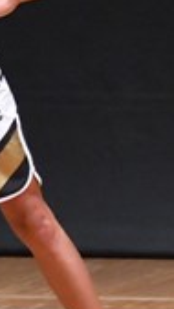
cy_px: 59
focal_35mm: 1078
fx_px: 8846
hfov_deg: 1.1
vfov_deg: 2.0
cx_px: -208
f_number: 5.6
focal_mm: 150
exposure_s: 1/400
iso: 8000
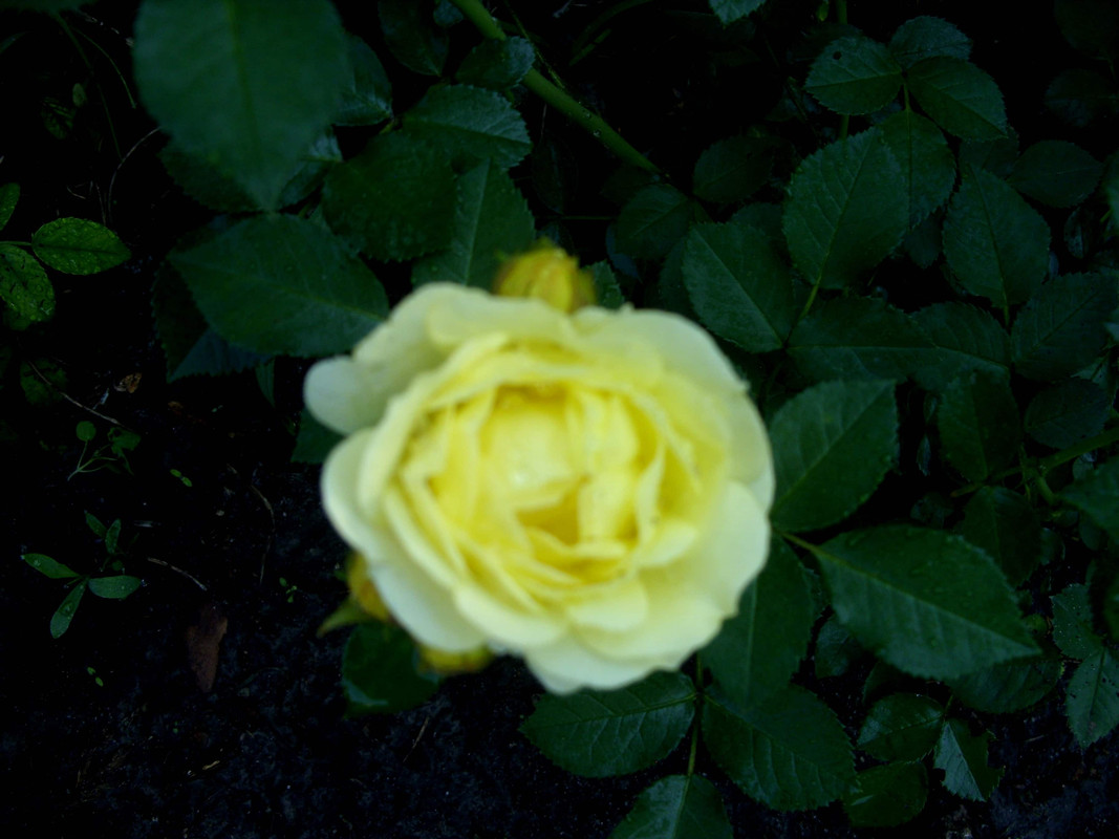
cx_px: 560
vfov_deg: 37.7
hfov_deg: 49.0
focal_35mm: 38
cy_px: 420
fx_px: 1228
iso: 50
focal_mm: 6.3
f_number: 2.8
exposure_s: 1/228
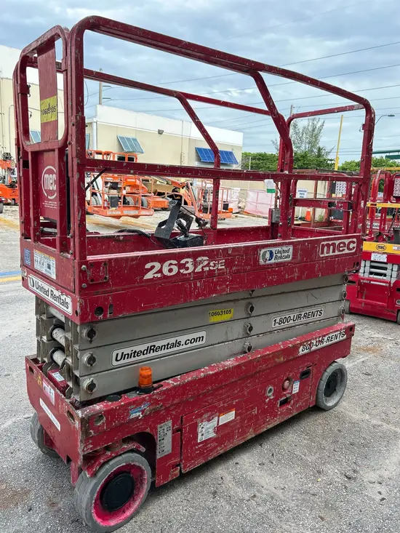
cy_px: 266
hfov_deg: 53.1
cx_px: 200
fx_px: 400
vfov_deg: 67.3
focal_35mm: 26
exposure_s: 1/1100
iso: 50
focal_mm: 5.7
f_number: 1.5
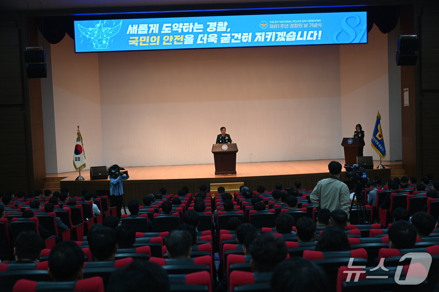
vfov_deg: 30.5
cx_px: 220
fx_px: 536
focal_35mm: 44
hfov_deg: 44.5
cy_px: 146
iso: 1000
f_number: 4
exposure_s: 1/125
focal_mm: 44
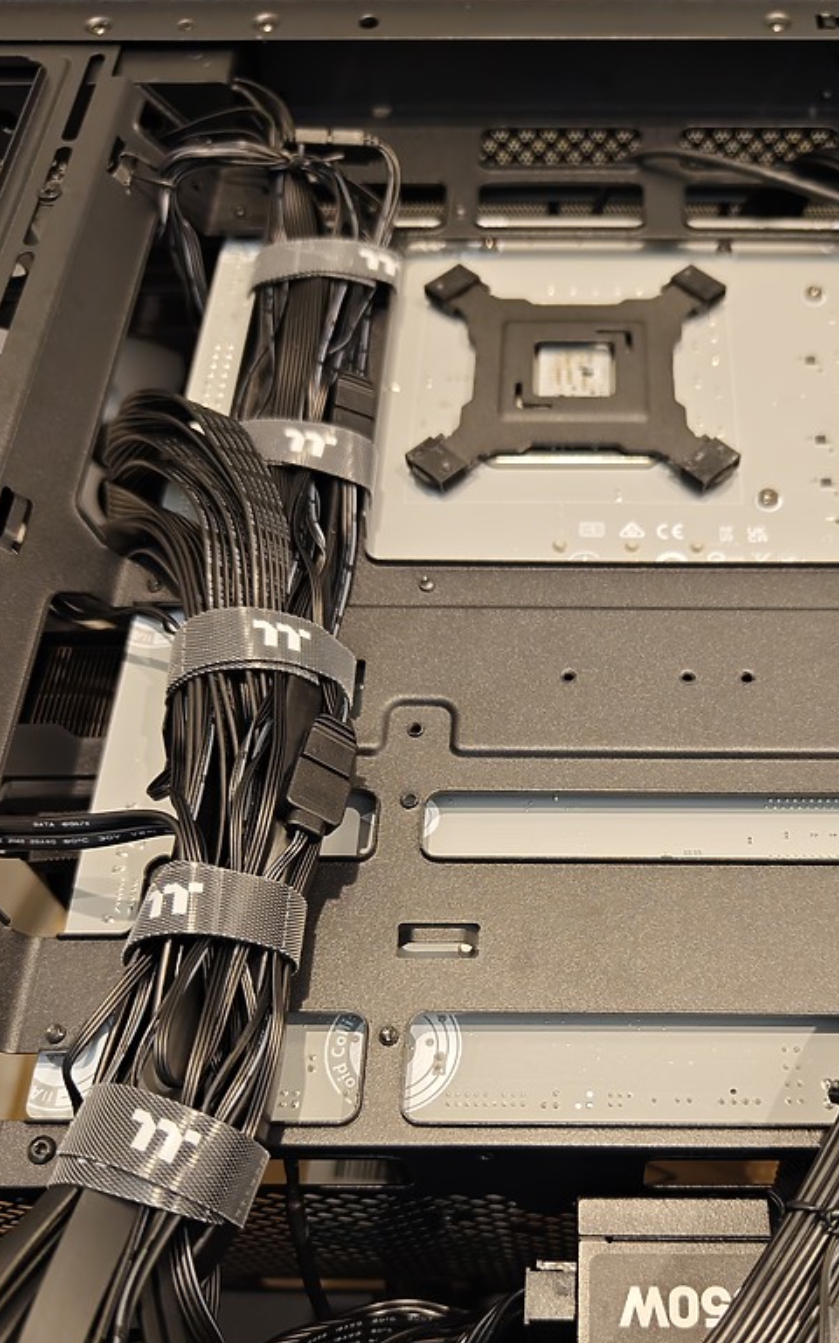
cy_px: 815
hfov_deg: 37.6
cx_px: 600
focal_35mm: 33
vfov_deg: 57.6
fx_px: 1207
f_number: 1.75
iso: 486
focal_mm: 8.67
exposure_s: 1/60
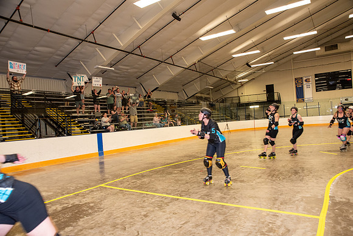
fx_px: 235
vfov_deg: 53.2
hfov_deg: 73.7
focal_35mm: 24
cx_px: 176
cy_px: 118
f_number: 4.5
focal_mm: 24
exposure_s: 1/200
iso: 2000
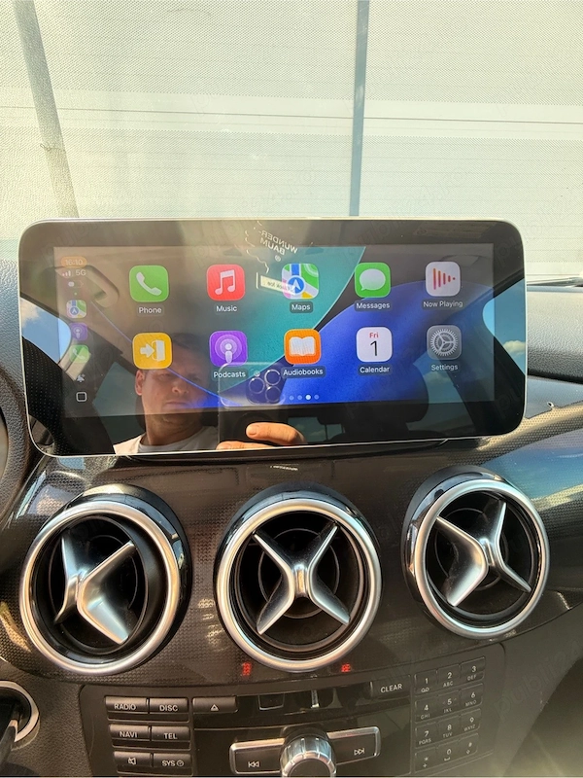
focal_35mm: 14
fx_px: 314
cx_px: 292
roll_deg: +0.2
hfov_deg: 85.7
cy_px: 389
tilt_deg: -18.6
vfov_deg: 102.1
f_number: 2.2
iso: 80
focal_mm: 2.22
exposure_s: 1/100
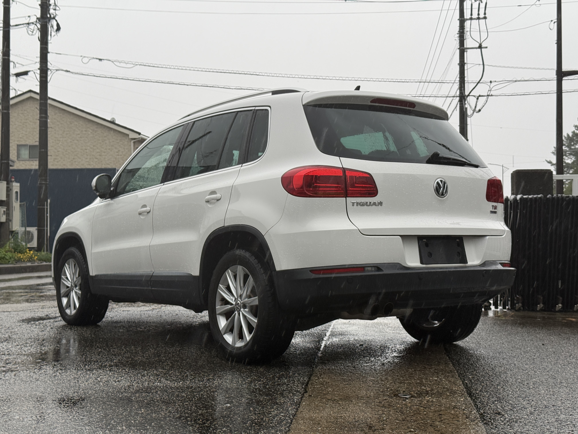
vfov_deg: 30.3
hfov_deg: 39.7
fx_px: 801
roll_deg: +0.4
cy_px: 217
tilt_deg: +0.5
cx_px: 289
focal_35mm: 48
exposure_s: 1/396
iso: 64
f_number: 1.78
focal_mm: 6.76
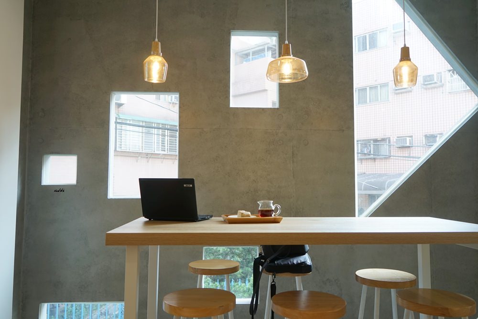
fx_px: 398
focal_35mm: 30
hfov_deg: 61.9
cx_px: 239
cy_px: 160
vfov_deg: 43.6
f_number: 4
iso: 200
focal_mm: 30
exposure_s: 1/60
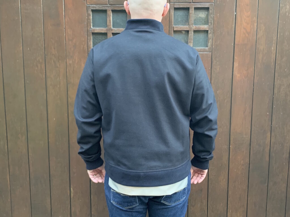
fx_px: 218
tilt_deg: -9.4
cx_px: 145
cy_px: 108
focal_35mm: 26
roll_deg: +0.7
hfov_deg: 67.3
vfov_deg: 53.1
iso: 400
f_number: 1.8
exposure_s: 1/40
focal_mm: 4.25
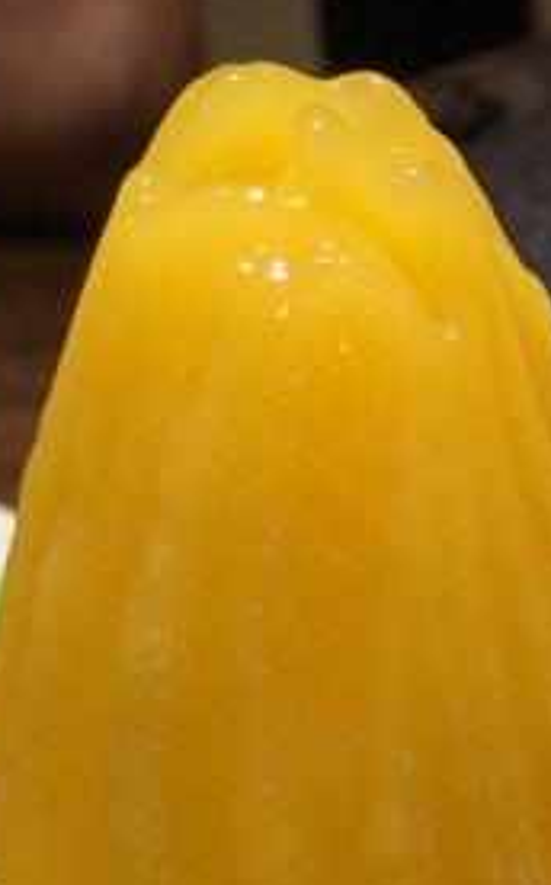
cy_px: 1103
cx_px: 284
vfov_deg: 23.8
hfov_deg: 16.7
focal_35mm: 78
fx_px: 1878
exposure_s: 1/17
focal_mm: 4.15
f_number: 2.2
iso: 50
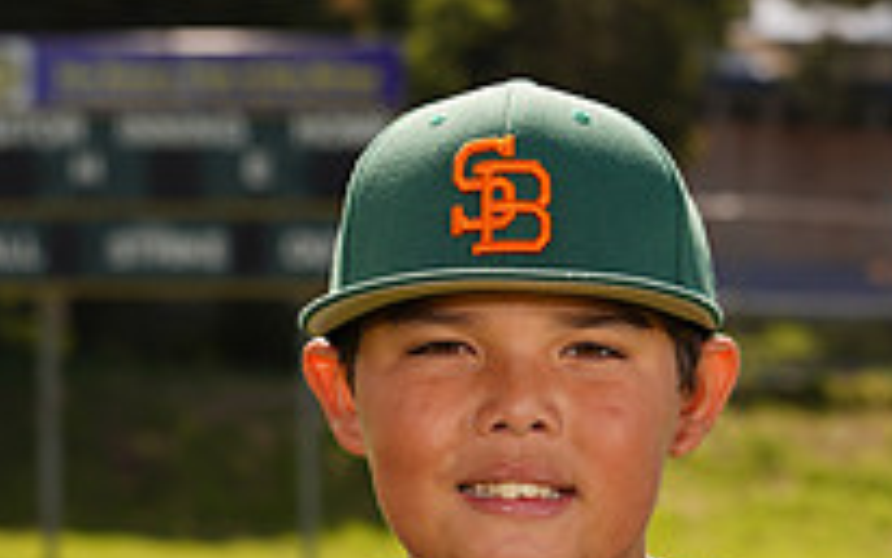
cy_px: 766
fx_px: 6981
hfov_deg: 7.3
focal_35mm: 287
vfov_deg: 4.6
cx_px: 474
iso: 80
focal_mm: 100
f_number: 9
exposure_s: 1/160
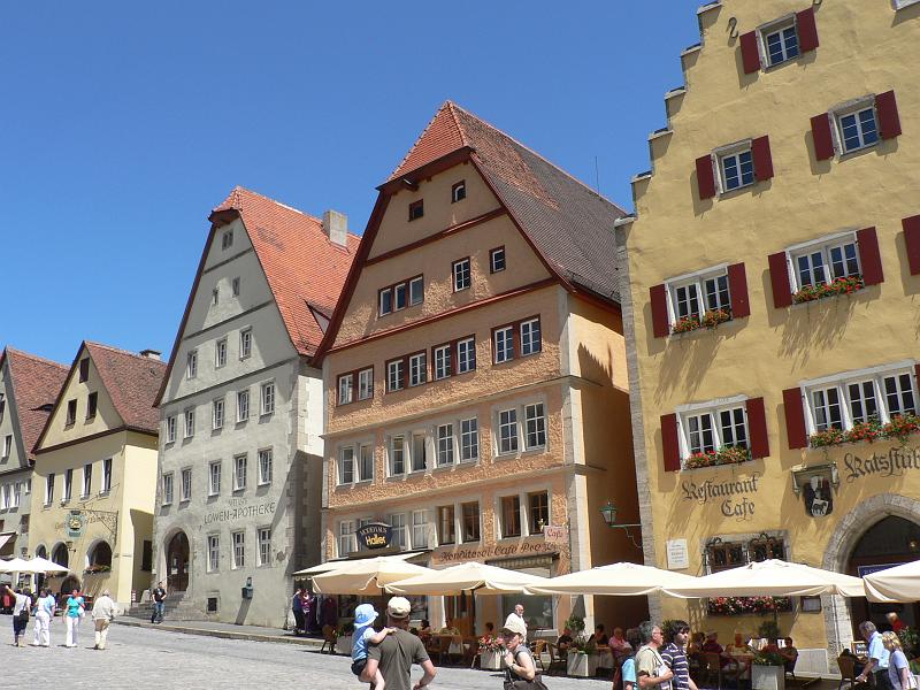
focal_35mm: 36
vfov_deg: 39.7
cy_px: 345
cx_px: 460
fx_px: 957
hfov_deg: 51.4
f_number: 5
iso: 80
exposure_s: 1/400
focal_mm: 6
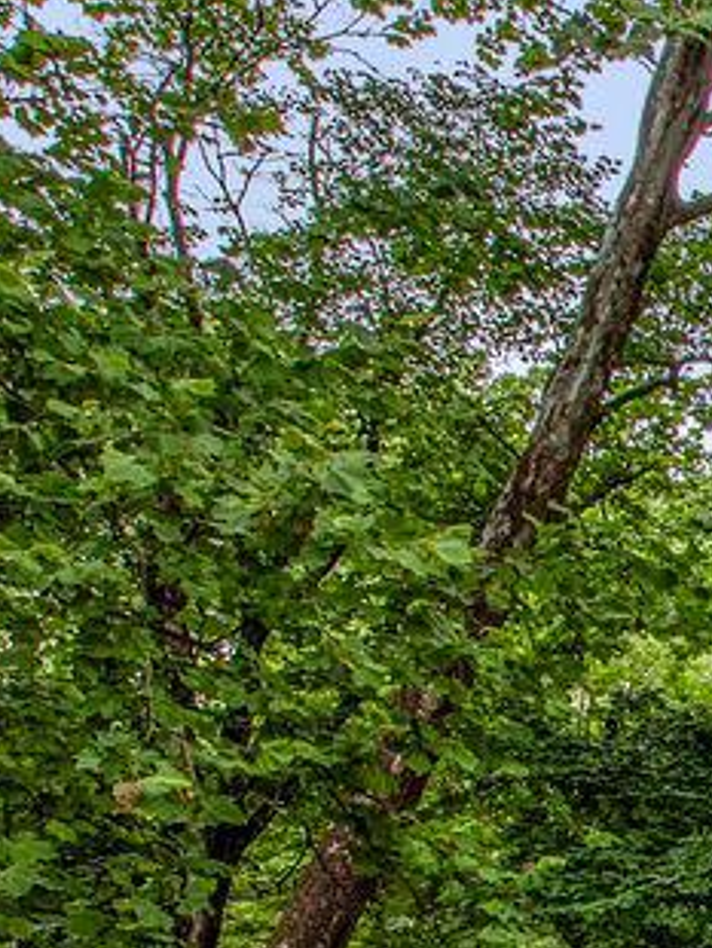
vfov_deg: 23.3
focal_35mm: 75
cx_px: 2002
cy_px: 1205
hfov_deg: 12.1
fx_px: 2054
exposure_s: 1/80
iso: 200
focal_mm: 14
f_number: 8
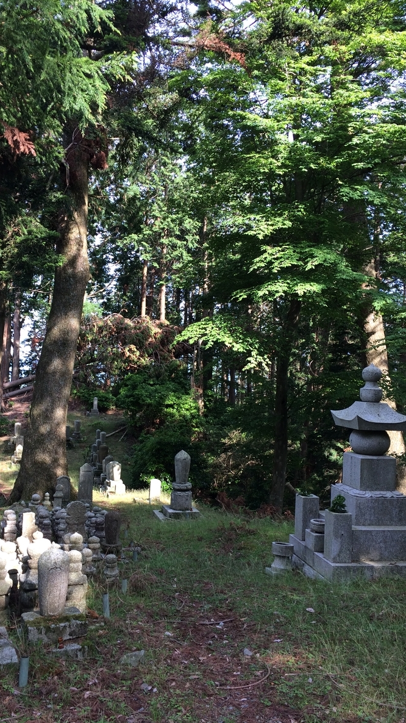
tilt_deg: -2.0
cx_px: 158
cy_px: 361
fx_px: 613
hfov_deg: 36.5
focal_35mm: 32
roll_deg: -1.6
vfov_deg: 61.0
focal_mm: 4.15
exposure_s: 1/165
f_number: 2.2
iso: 32
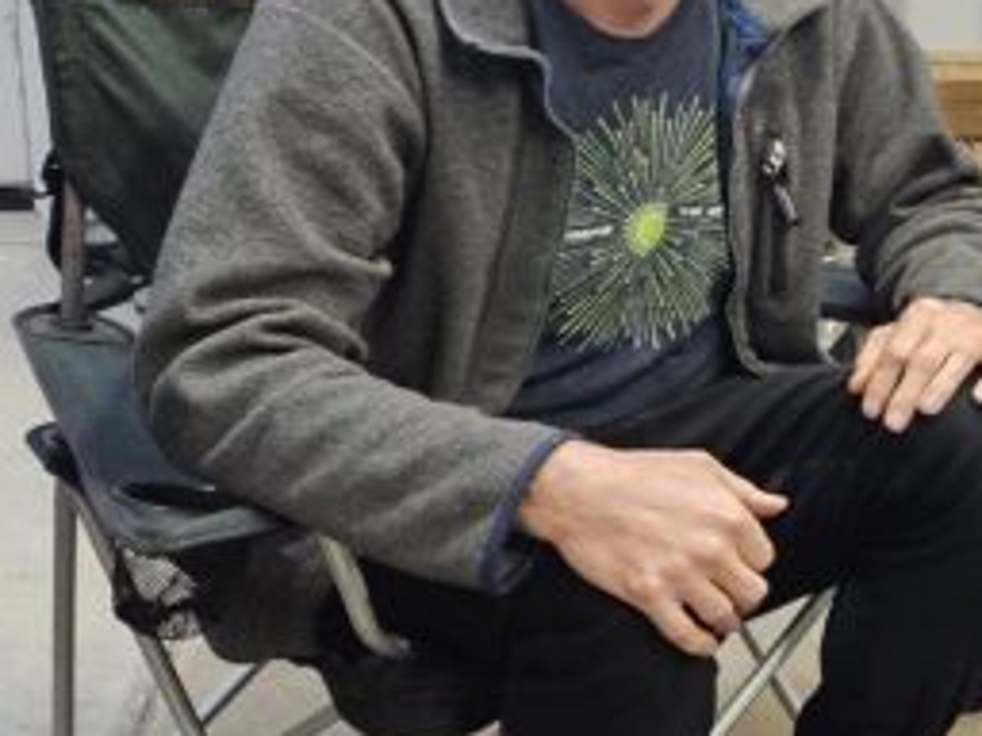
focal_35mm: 92
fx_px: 2610
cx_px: 1811
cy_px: 261
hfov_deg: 17.1
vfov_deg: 16.0
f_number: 1.8
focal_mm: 5.4
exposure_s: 1/120
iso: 640
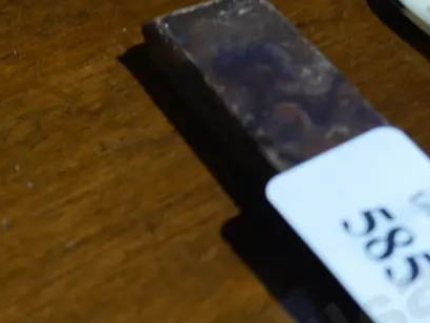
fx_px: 1305
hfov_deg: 18.0
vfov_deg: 14.0
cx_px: 471
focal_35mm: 105
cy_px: 252
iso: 1000
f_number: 5
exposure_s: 1/60
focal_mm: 21
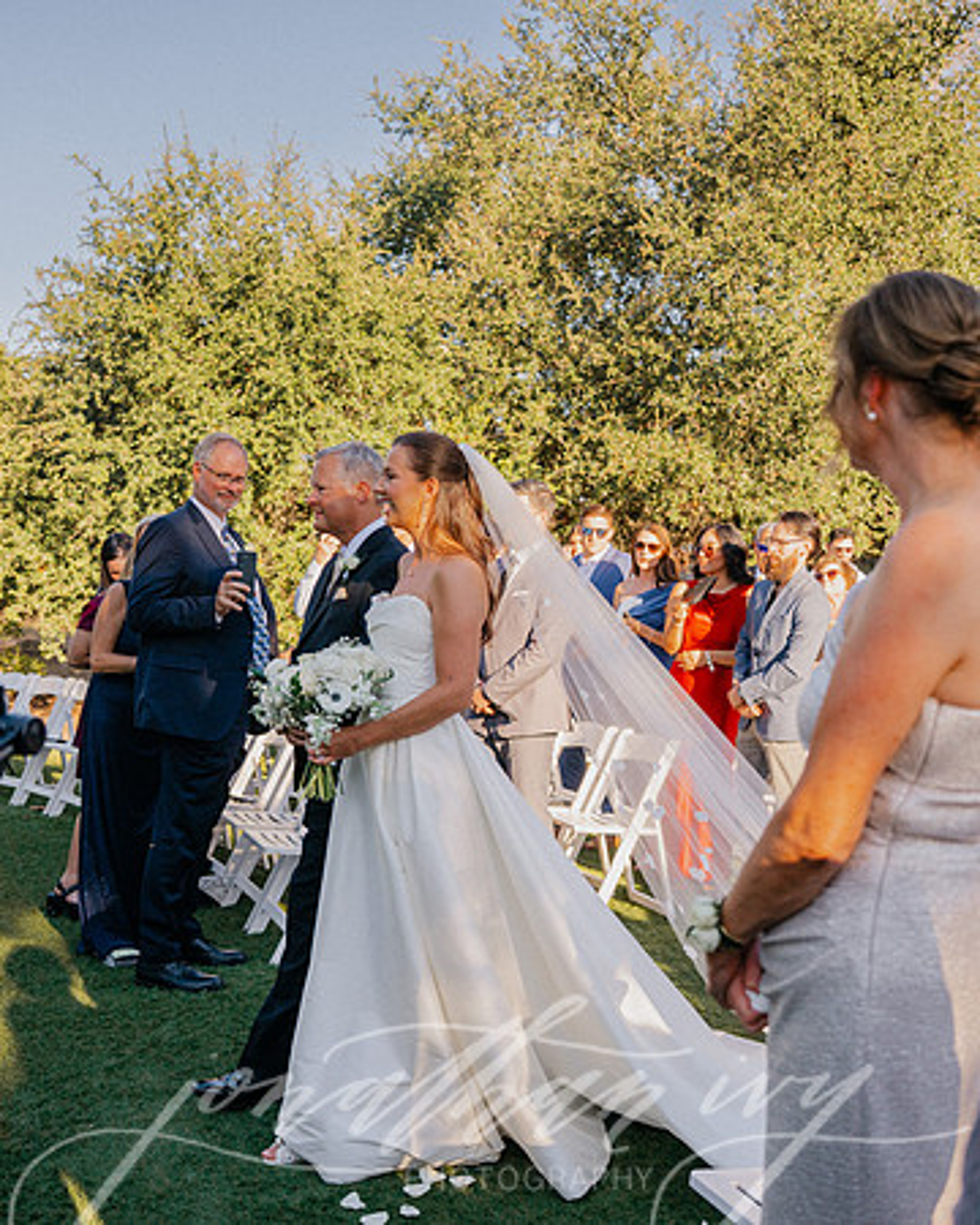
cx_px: 539
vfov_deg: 44.9
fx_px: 1484
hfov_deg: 36.5
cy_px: 611
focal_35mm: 41
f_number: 2.8
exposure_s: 1/2500
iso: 200
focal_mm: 29
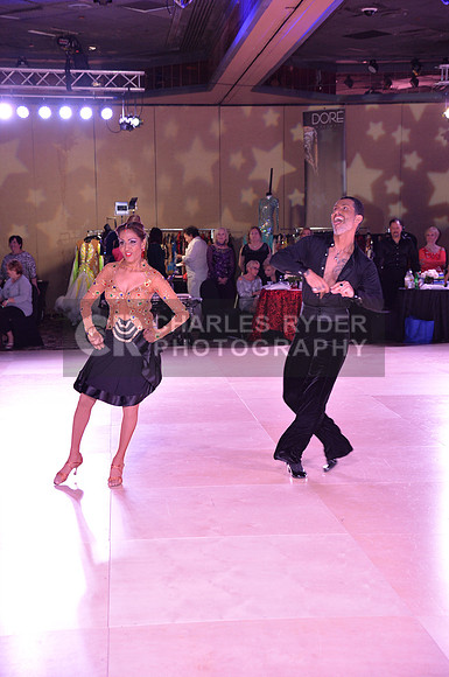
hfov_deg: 20.6
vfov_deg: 30.6
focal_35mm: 66
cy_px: 338
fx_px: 1238
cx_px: 224
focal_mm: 66
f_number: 5
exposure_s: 1/250
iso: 1250
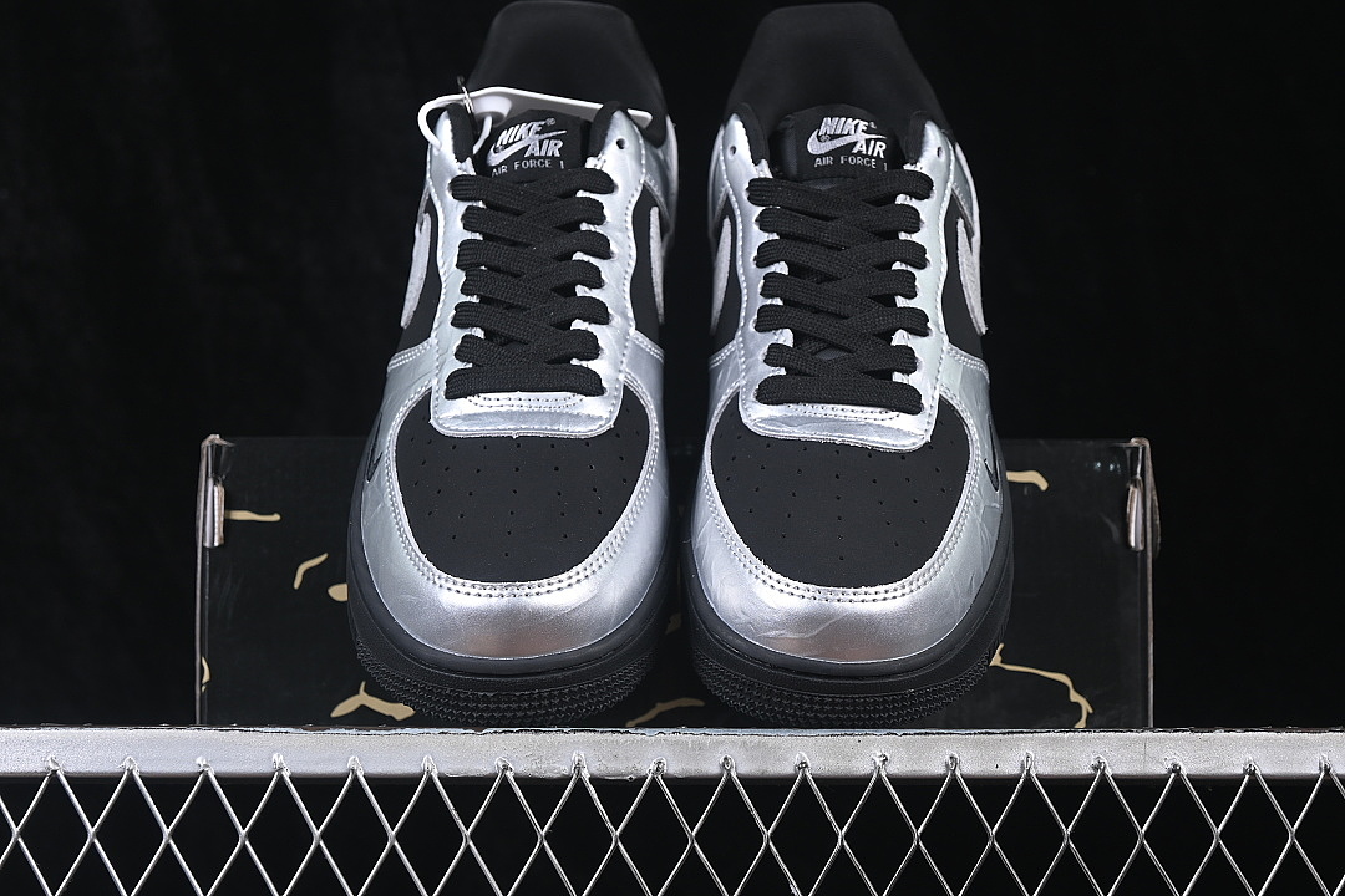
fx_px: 2802
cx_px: 672
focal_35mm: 75
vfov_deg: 18.2
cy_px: 448
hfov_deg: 27.0
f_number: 6.3
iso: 160
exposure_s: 1/60
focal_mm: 50
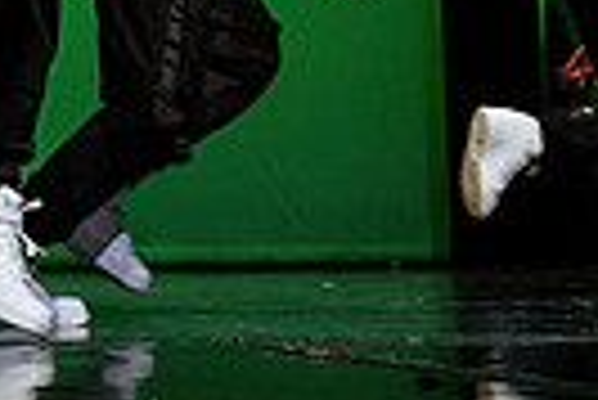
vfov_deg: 7.0
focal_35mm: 192
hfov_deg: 10.1
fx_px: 3193
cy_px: -303
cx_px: -457
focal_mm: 39
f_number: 2.8
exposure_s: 1/270
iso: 1600
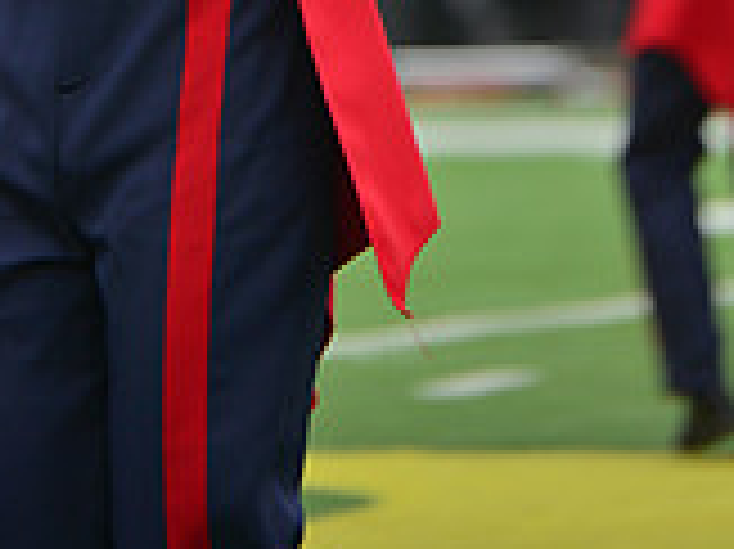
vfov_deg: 1.6
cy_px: -428
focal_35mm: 901
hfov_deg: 2.2
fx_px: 19091
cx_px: 295
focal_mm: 340
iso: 200
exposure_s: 1/800
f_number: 5.6
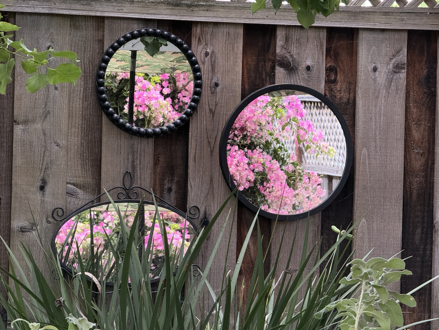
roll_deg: -1.2
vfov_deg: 12.3
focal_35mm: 120
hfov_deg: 16.4
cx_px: 220
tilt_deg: -0.8
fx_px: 1522
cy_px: 165
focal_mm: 15.66
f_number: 2.8
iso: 250
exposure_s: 1/99
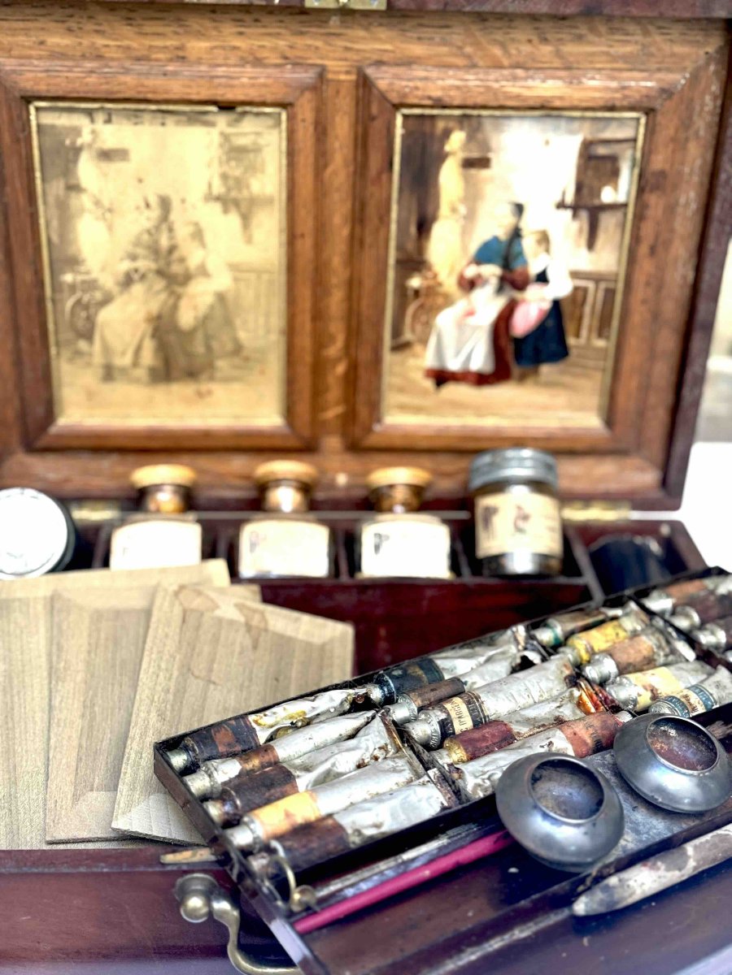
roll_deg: +0.1
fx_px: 1353
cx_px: 366
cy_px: 488
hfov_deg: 30.3
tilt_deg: -29.1
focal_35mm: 48
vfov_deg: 39.7
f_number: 1.78
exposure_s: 1/50
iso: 160
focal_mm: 6.76
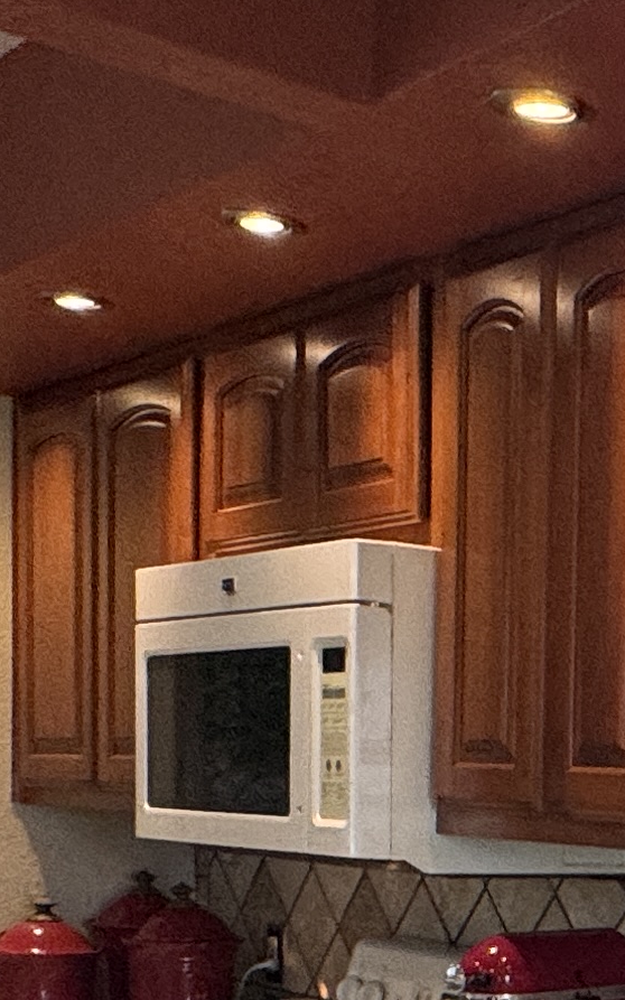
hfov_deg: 15.5
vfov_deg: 29.0
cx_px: 1243
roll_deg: -2.1
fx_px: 1826
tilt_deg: -3.9
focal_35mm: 67
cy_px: 955
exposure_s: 1/120
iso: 125
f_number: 2.2
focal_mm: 2.22
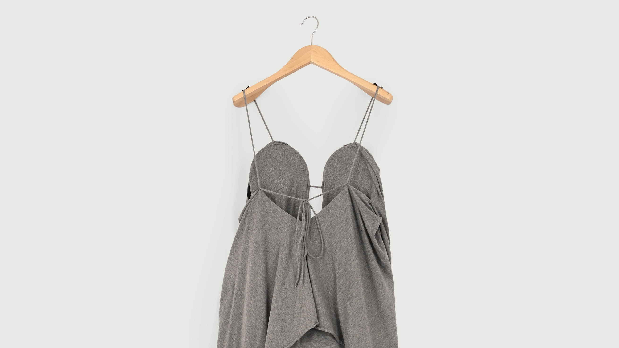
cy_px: 353
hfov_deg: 35.4
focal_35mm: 59
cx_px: 311
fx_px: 968
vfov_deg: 19.7
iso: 200
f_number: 11
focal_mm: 37
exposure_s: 1/100
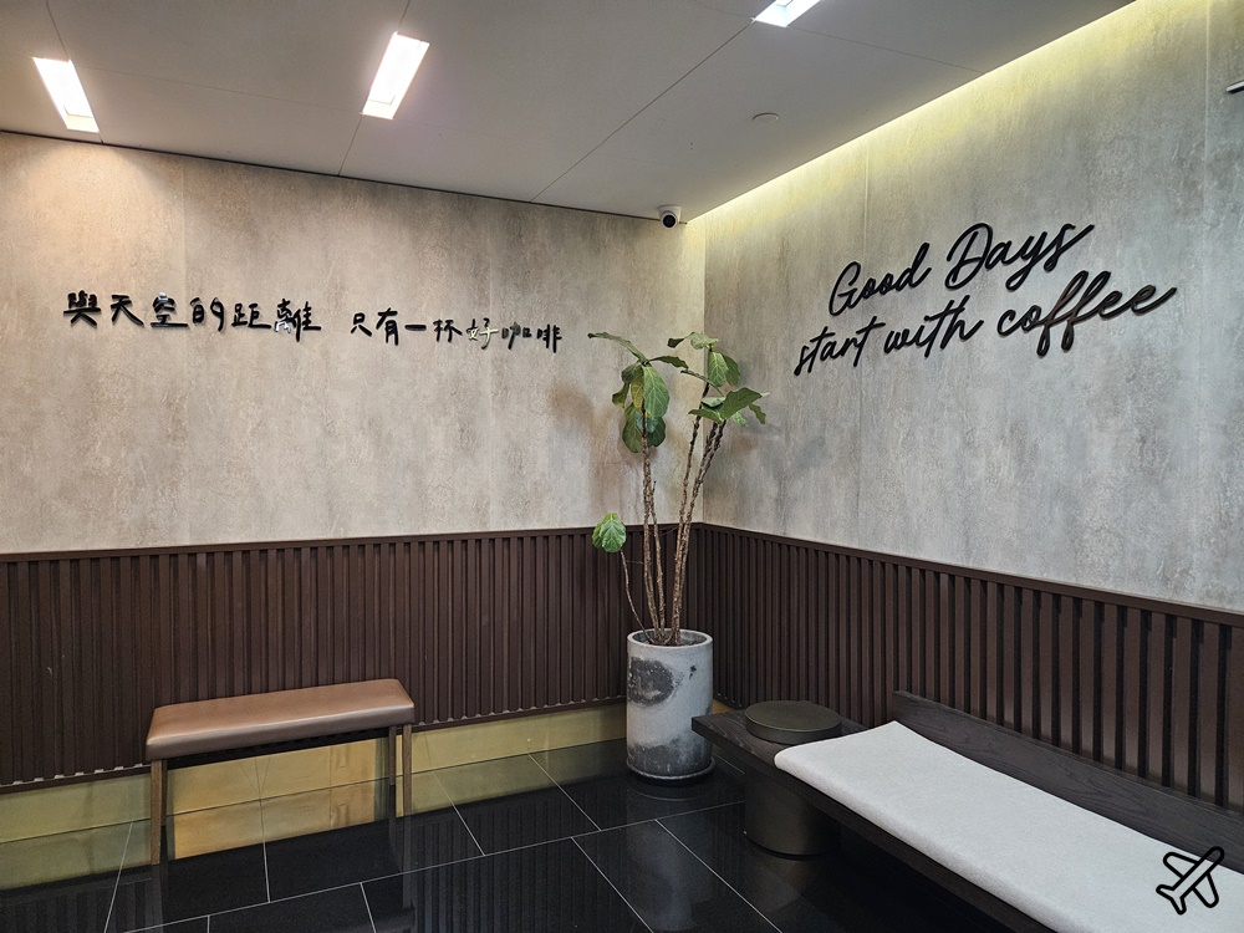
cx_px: 622
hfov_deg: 73.9
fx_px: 827
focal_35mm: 23
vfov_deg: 58.9
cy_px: 466
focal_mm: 5.4
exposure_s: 1/40
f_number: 1.8
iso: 500
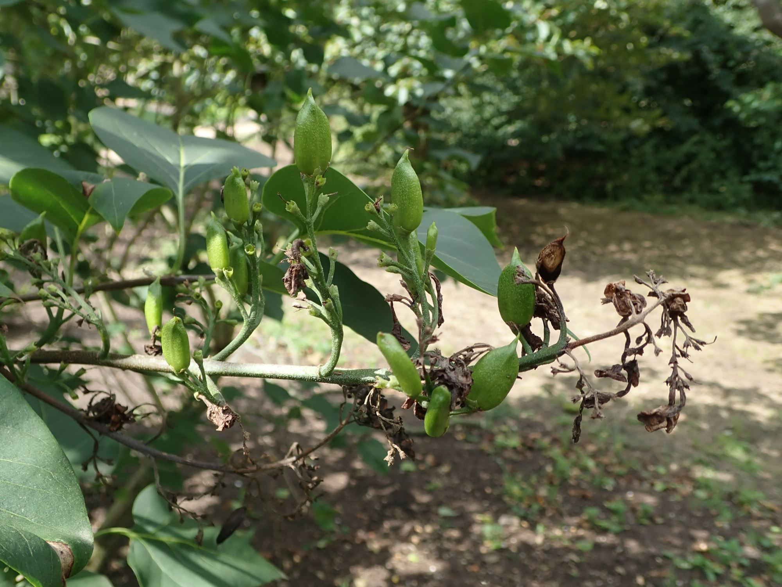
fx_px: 678
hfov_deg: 60.0
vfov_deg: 46.8
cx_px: 391
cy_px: 294
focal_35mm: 30
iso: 100
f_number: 3.2
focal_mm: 5.5
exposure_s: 1/250
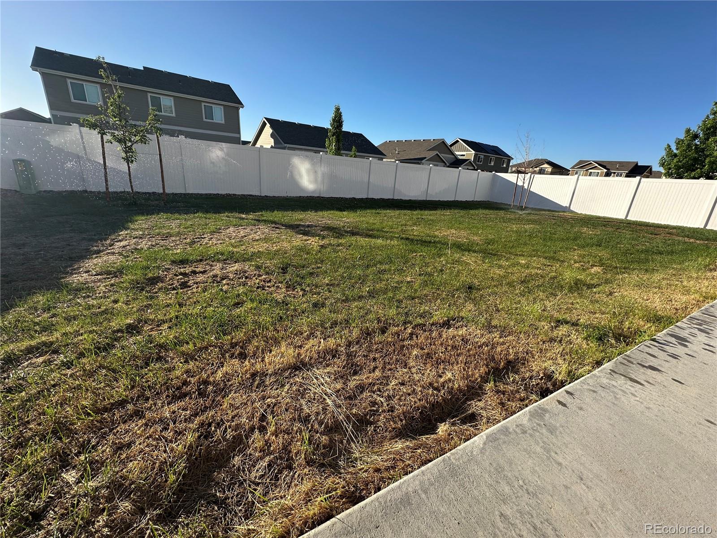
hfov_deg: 102.1
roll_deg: -3.2
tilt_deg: -19.6
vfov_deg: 85.7
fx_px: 290
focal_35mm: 14
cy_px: 269
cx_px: 358
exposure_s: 1/932
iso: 40
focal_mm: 2.22
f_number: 2.2
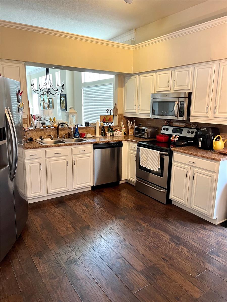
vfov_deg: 67.3
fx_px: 227
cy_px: 151
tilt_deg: -13.4
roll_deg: -0.7
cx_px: 114
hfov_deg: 53.1
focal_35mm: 26
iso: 250
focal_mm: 5.1
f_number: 1.6
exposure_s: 1/60
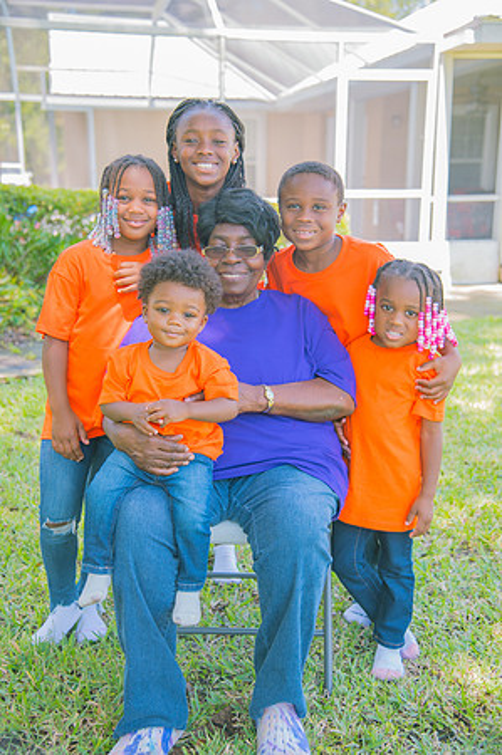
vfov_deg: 41.2
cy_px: 378
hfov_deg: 28.0
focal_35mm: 48
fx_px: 1006
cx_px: 251
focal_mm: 48
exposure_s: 1/125
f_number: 4
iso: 250
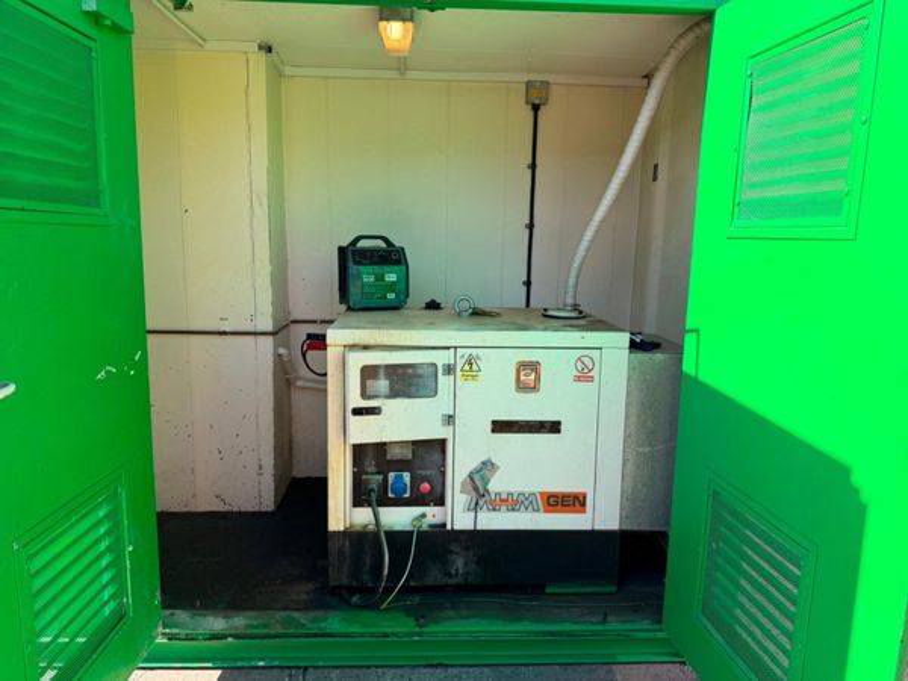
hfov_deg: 71.6
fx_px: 630
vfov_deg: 56.8
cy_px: 340
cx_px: 454
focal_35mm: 24
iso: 80
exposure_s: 1/888
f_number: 1.78
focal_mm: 6.76
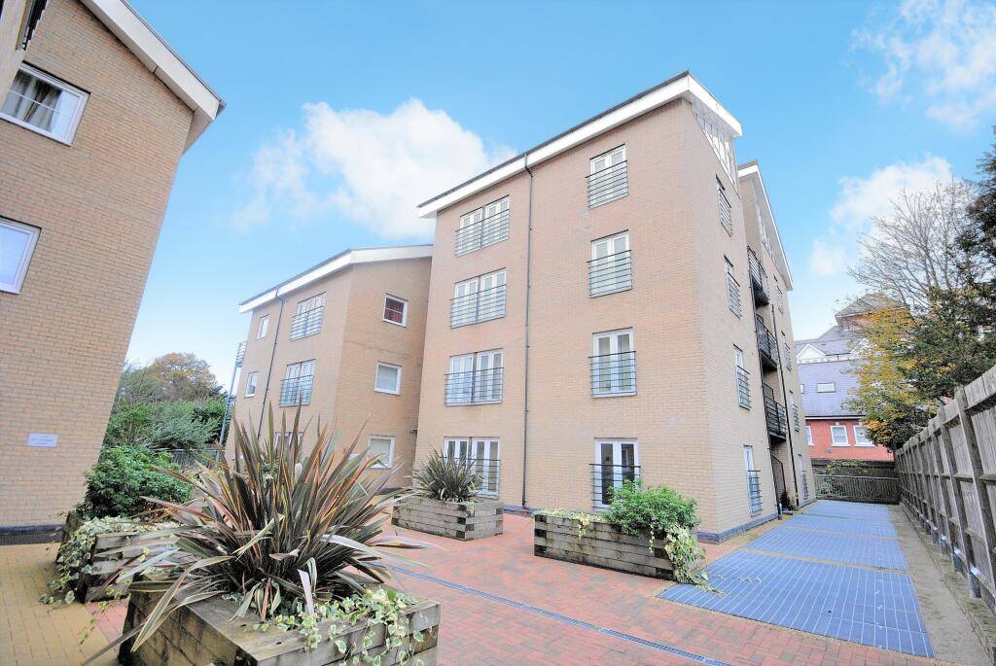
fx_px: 415
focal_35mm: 15
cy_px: 333
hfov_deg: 100.3
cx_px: 498
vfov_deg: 77.5
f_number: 4
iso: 800
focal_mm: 10
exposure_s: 1/60
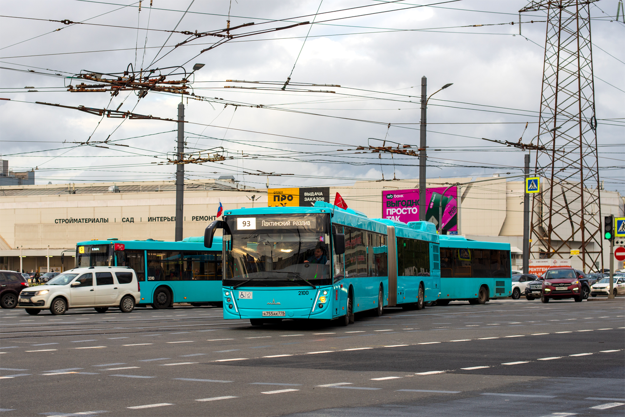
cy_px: 208
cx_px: 312
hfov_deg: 39.6
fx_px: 868
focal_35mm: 50
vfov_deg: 27.0
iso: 200
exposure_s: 1/250
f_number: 5.6
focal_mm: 50
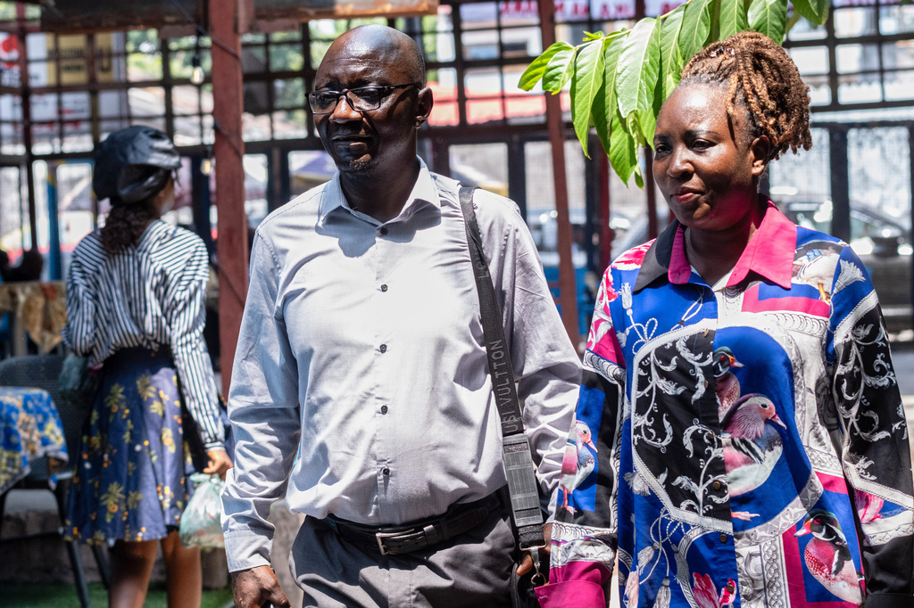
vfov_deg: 13.0
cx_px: 457
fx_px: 2665
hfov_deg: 19.5
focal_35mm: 105
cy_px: 304
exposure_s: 1/1000
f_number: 5
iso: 1600
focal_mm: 70
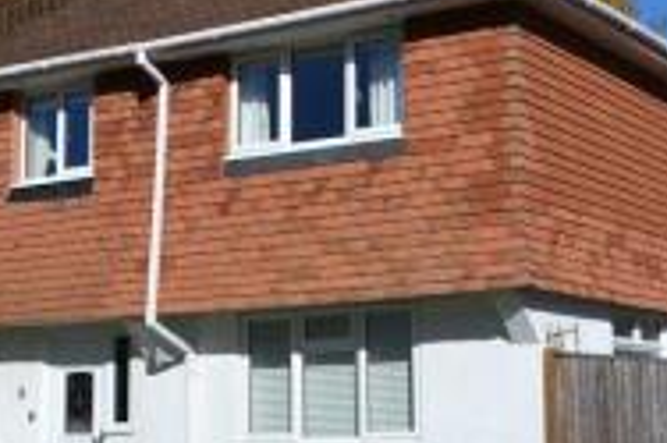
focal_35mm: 76
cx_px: 433
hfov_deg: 26.6
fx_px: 1407
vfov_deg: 17.9
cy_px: 172
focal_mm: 20
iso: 100
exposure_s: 1/320
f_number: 9
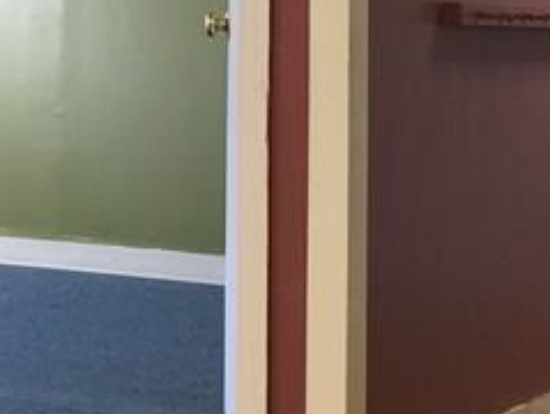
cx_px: 179
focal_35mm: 124
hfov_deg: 15.8
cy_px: -48
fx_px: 1973
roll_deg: -0.6
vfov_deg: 11.8
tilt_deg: +1.0
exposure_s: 1/30
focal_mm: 4.15
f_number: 2.2
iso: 40
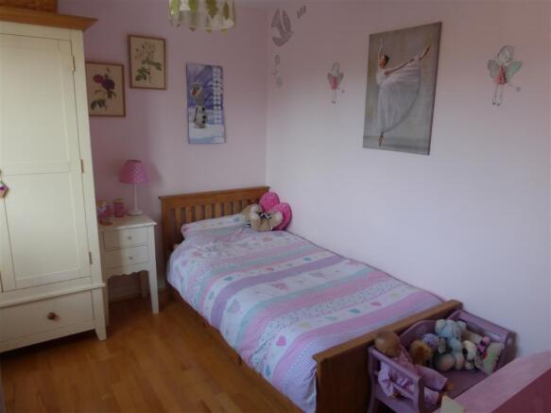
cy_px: 206
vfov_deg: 54.9
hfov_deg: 69.4
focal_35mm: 25
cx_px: 276
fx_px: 398
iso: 160
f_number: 3.3
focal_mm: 4.3
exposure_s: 1/60
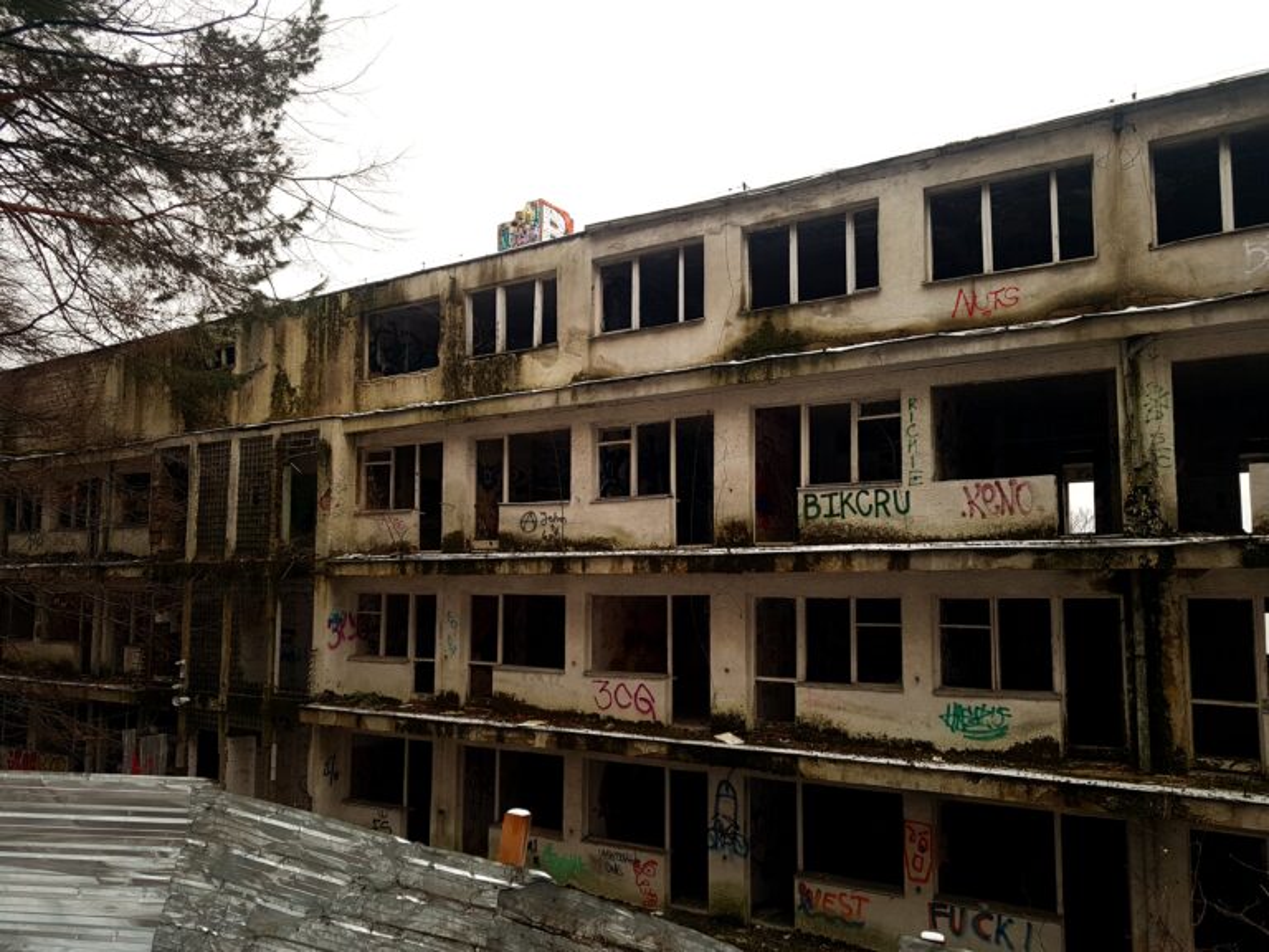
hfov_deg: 67.3
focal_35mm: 26
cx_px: 634
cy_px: 476
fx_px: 953
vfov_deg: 53.1
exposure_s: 1/50
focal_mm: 4.2
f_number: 1.7
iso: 50
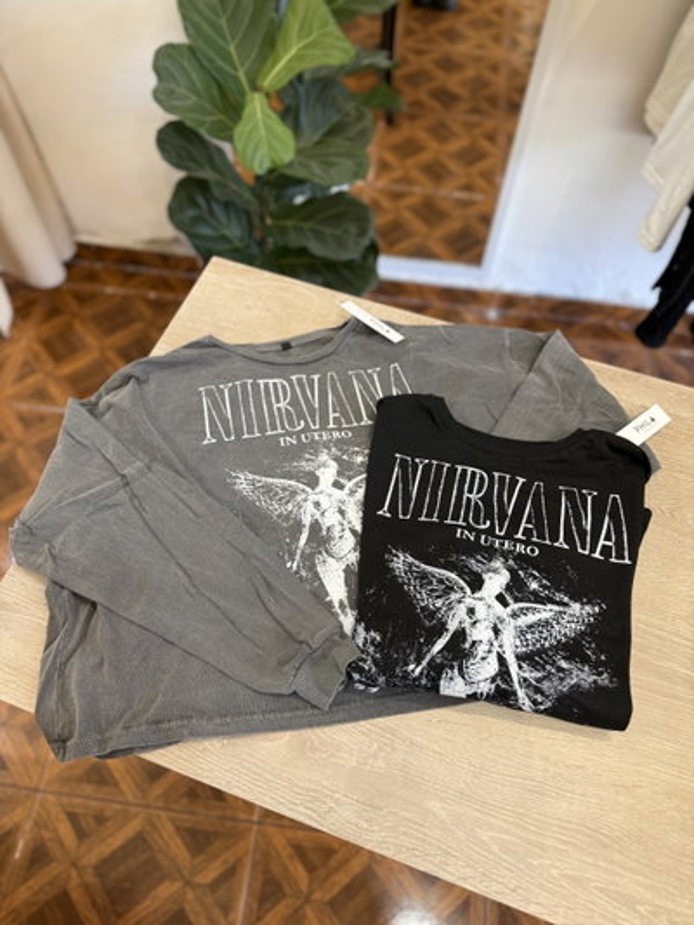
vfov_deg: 71.6
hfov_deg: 56.8
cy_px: 462
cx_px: 347
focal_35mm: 24
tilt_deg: -59.6
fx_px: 641
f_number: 1.78
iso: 160
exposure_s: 1/121
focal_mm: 6.76
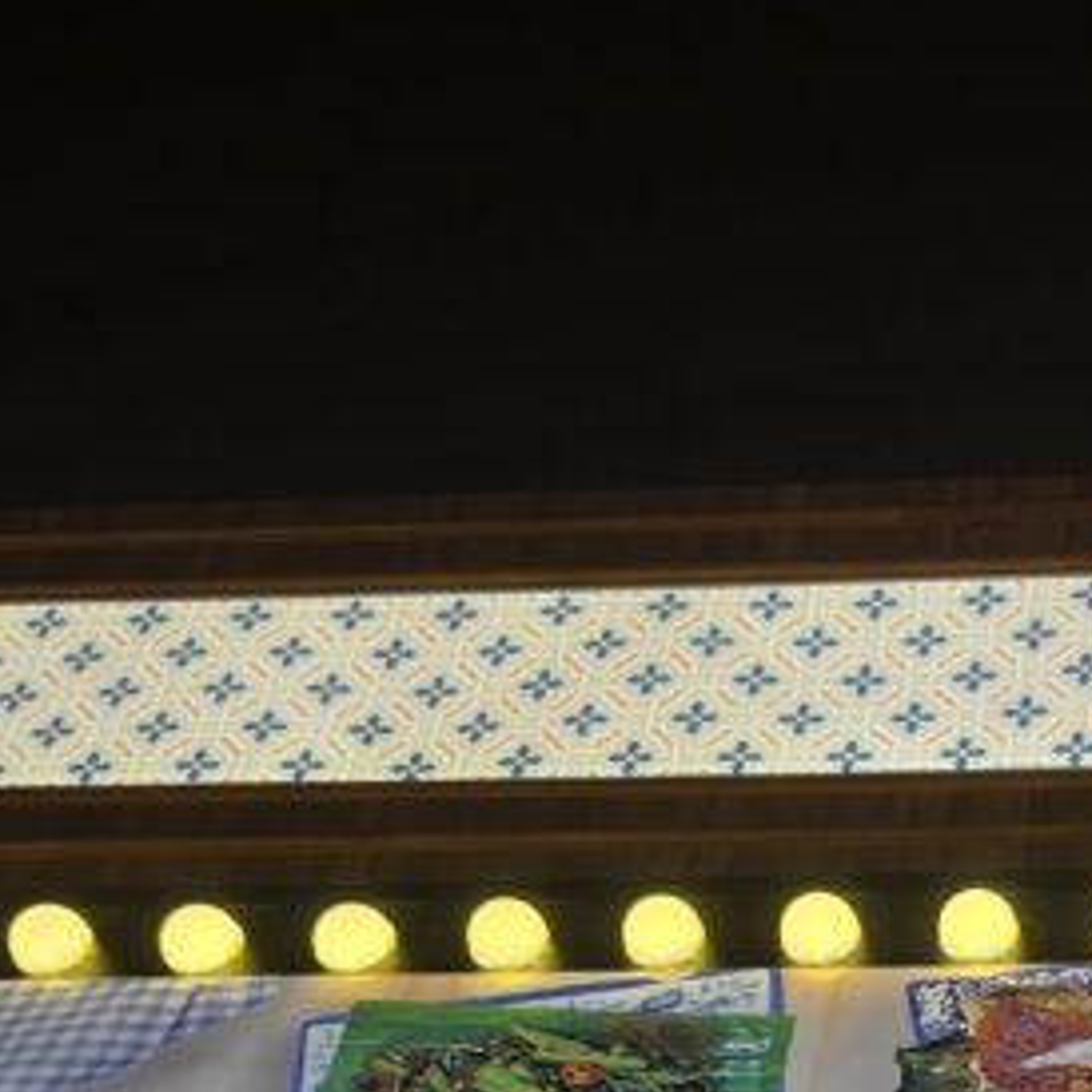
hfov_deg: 22.0
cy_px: 1383
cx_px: 1084
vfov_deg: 20.9
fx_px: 2712
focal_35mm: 76
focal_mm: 6.5
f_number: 1.4
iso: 10
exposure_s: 1/210
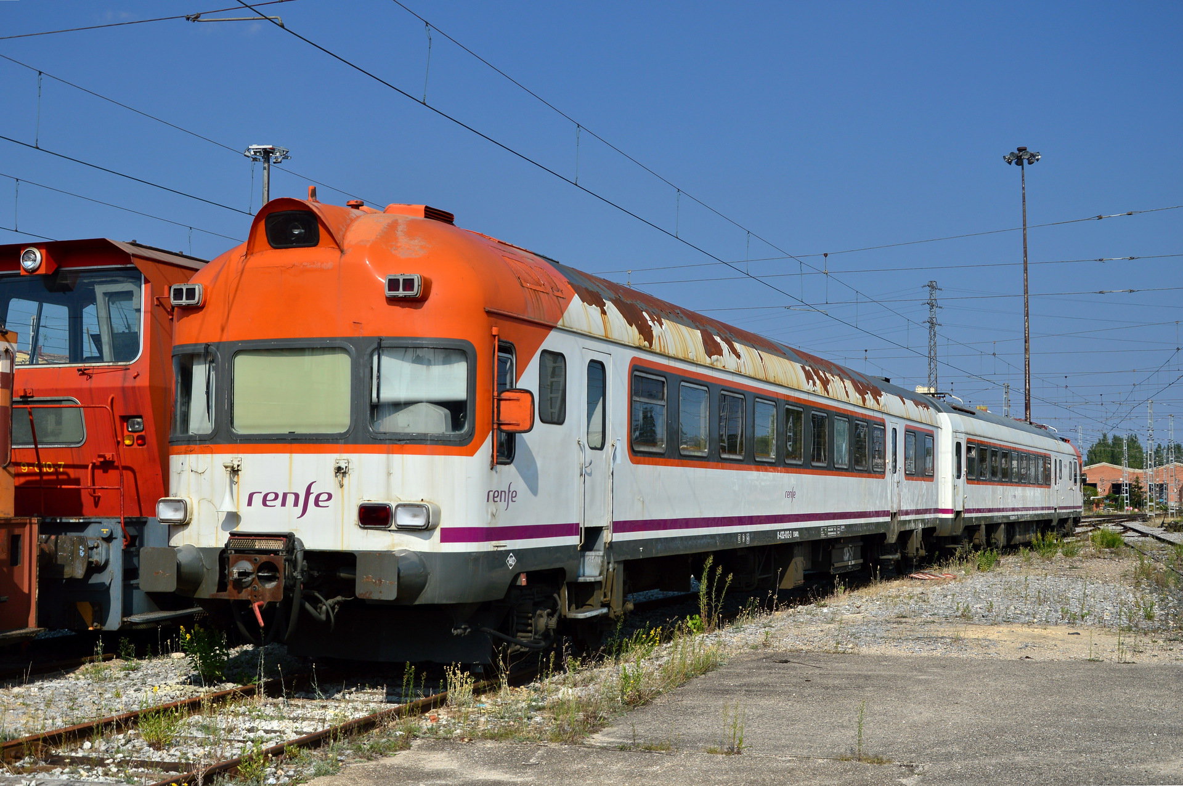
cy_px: 393
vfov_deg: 28.0
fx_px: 1576
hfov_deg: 41.2
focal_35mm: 48
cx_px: 592
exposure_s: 1/800
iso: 100
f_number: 7.1
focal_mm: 32
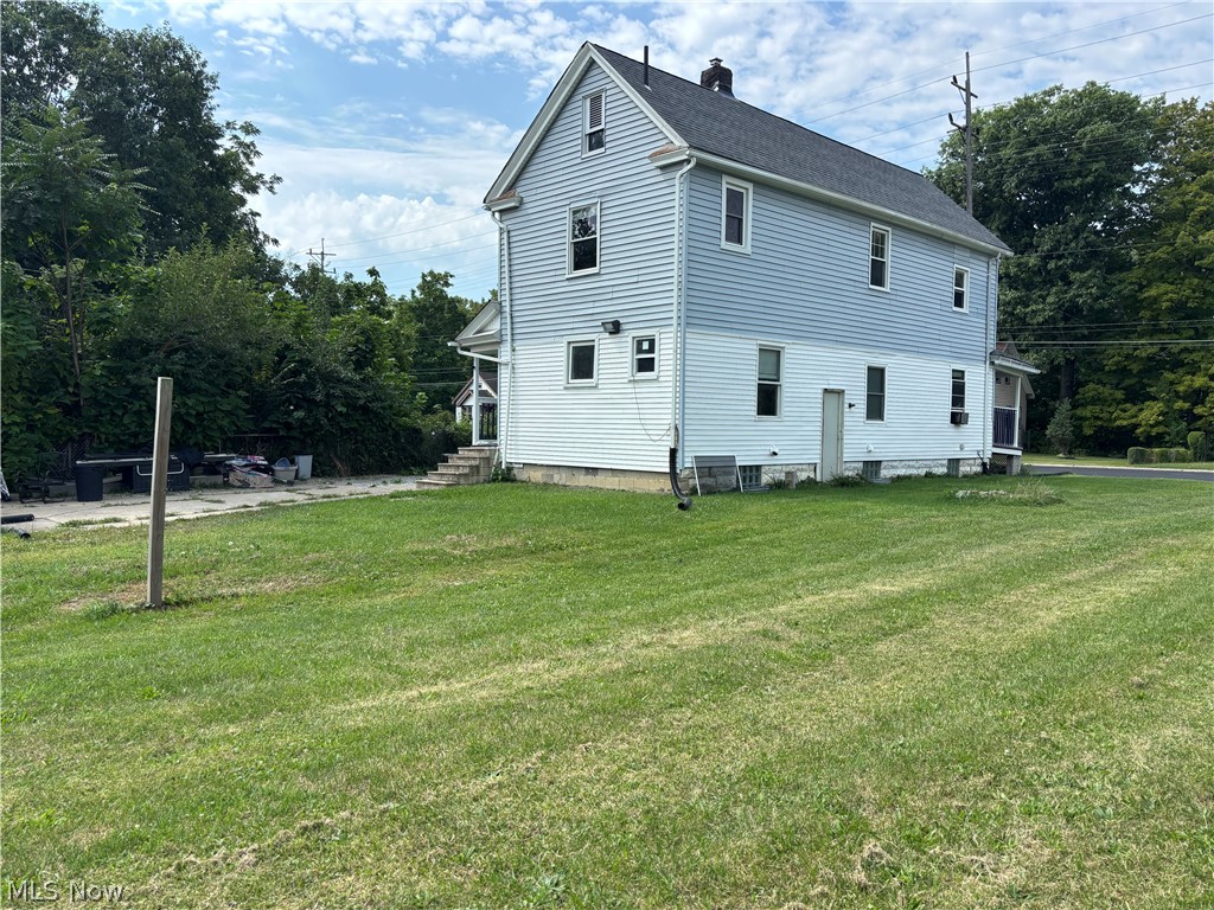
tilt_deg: -1.5
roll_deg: -0.4
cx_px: 607
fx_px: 912
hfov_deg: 67.3
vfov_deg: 53.1
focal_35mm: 26
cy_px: 455
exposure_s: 1/2398
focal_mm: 5.96
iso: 50
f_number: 1.6
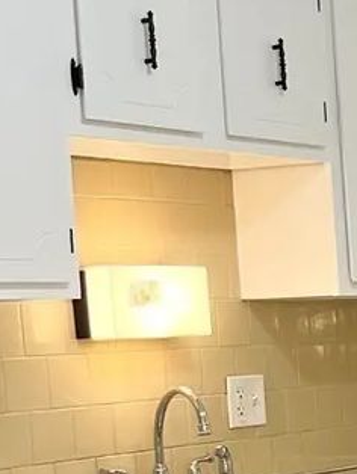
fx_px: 1552
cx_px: 650
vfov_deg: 16.9
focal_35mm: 113
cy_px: 497
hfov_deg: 12.0
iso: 100
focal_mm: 5.7
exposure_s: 1/120
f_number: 1.5
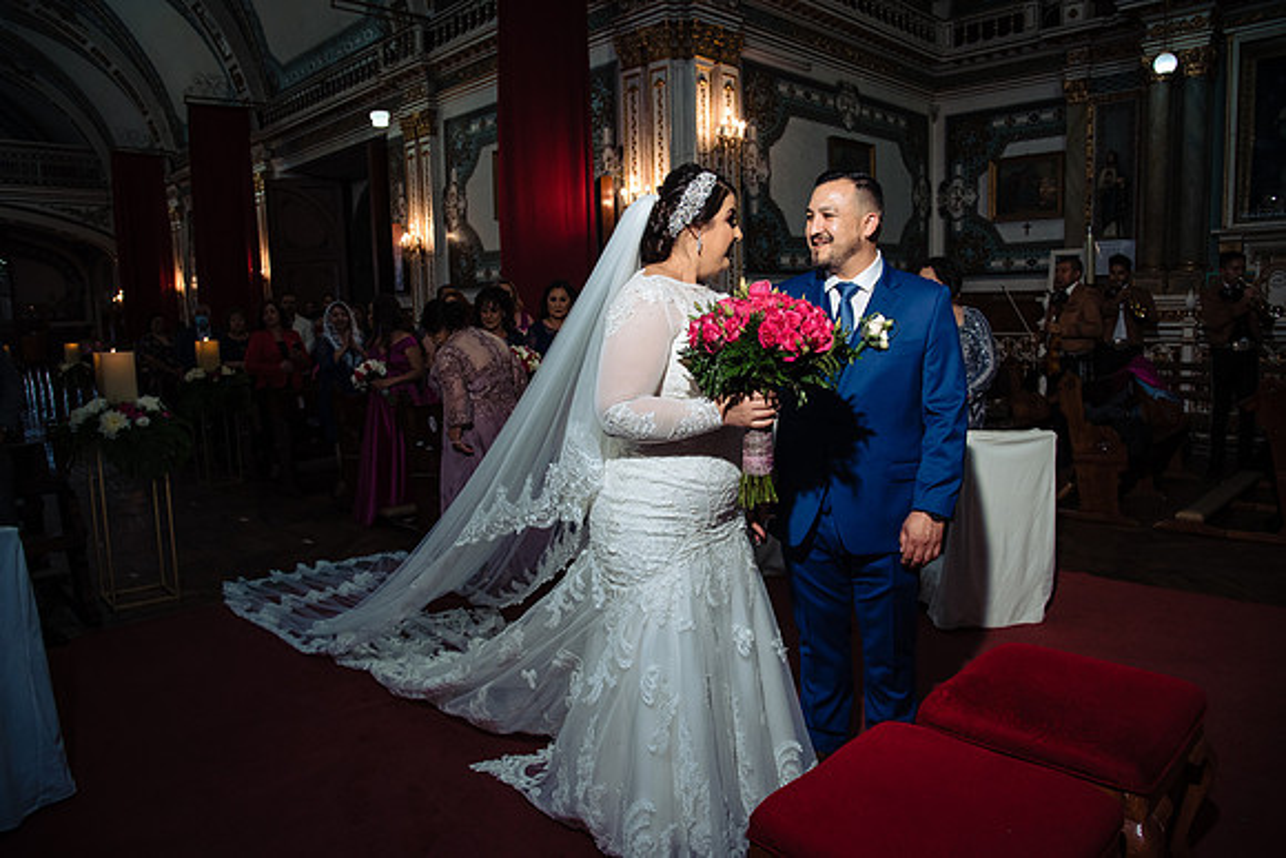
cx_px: 643
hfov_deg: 73.7
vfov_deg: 53.2
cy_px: 429
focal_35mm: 24
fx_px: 857
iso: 1600
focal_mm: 24
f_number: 6.3
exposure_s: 1/160
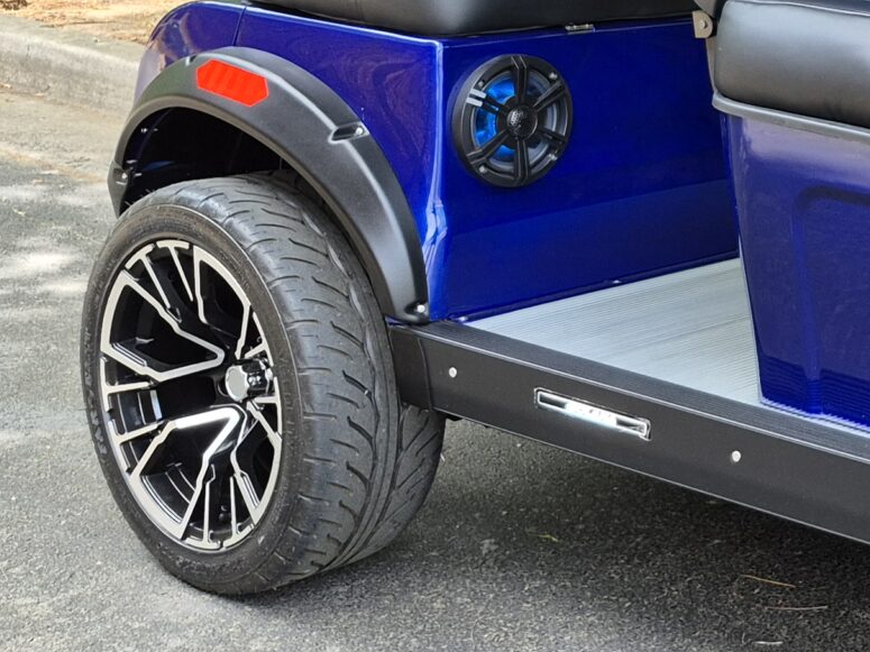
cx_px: 1274
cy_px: 53
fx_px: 1910
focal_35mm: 76
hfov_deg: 21.8
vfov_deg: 19.0
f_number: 1.8
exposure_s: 1/180
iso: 80
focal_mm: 5.4
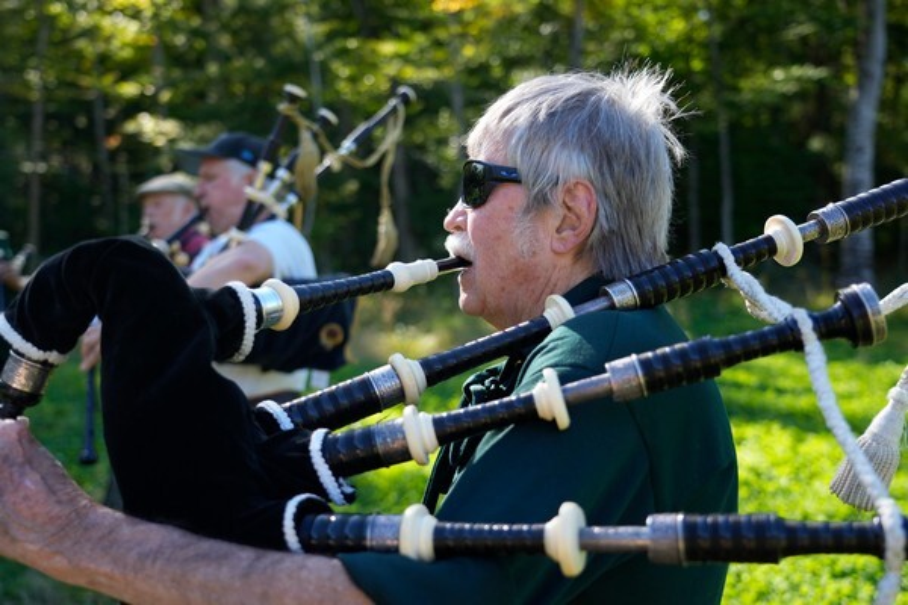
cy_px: 302
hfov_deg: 45.4
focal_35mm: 43
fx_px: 1084
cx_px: 454
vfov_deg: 31.2
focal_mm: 43
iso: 250
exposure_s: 1/400
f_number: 4
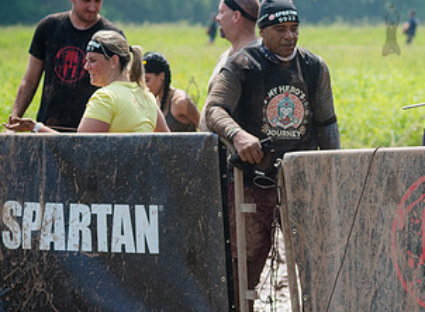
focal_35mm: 216
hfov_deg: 9.1
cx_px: 497
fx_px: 2633
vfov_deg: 6.8
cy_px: 134
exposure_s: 1/2500
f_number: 4
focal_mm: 92
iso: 400
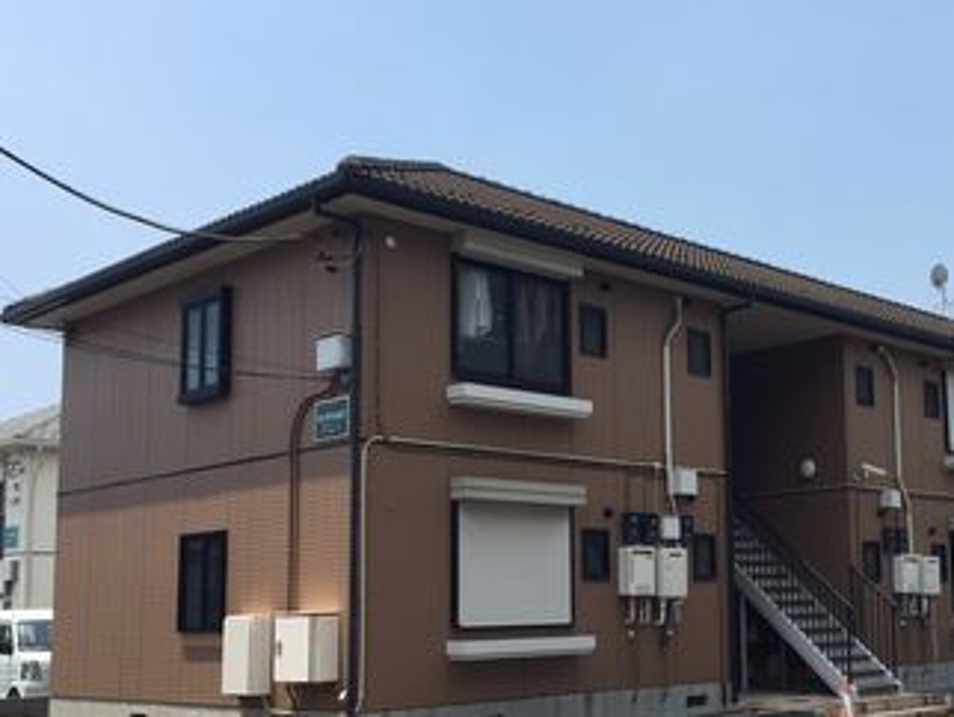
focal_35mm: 45
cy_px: 452
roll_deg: +0.6
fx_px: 1241
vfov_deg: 32.1
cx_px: 693
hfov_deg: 41.1
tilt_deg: +6.9
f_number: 2.2
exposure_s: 1/1464
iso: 32
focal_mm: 4.15
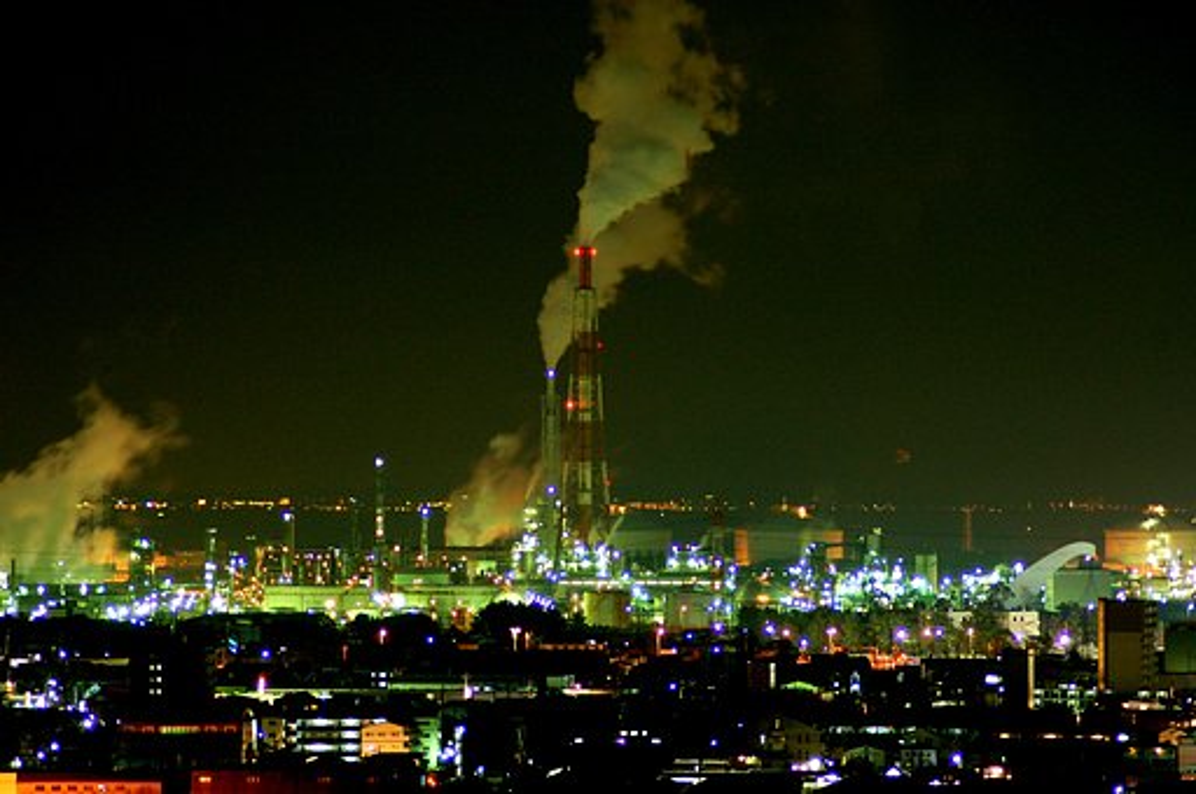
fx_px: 6719
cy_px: 397
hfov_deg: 10.2
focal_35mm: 202
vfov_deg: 6.8
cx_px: 598
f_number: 4.5
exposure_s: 1.6
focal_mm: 135
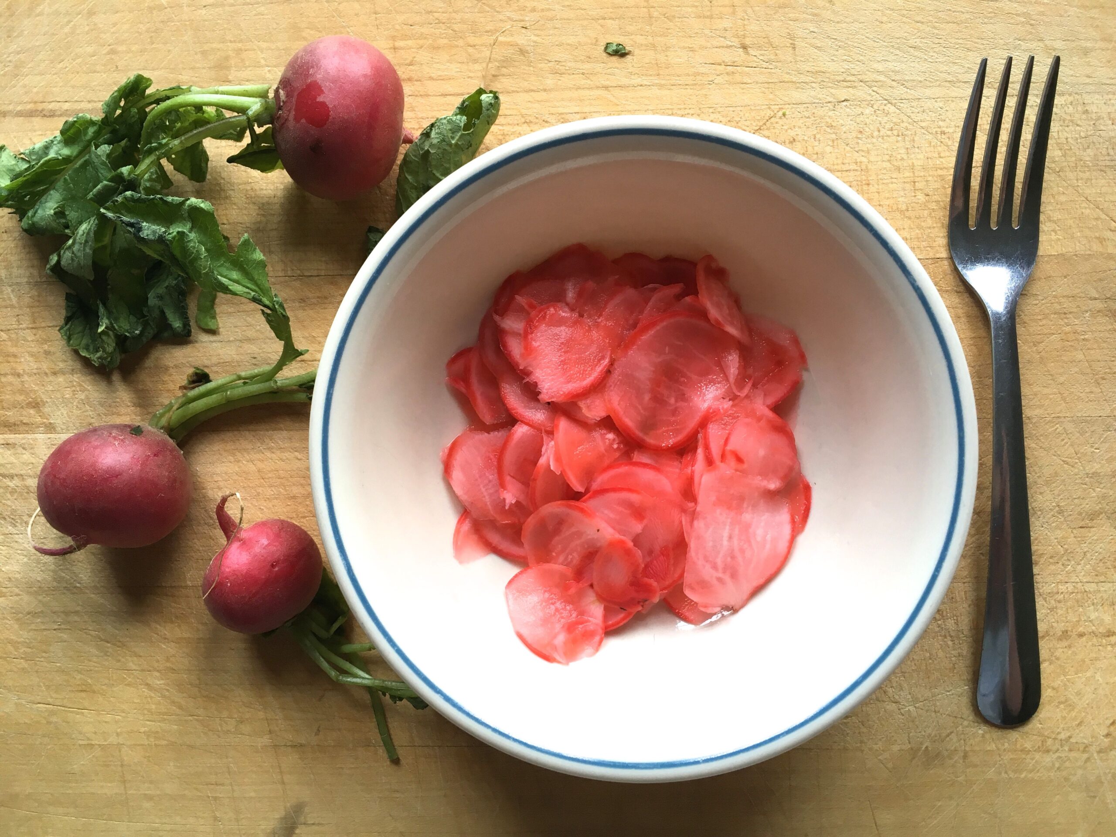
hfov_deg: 61.7
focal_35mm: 29
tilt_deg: -85.2
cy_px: 418
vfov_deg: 48.2
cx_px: 558
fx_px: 935
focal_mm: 4.15
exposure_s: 1/33
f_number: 2.2
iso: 25
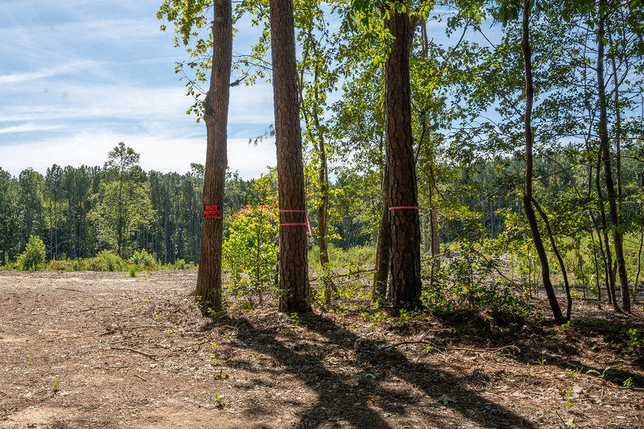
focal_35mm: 32
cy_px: 217
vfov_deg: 41.1
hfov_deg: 58.0
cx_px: 244
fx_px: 572
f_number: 14
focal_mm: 24
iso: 160
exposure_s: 1/250
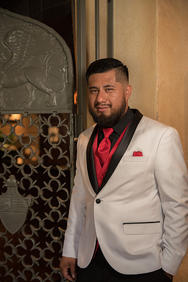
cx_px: 94
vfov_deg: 60.3
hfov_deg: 42.3
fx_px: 243
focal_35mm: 31
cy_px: 141
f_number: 2.8
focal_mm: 31
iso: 1250
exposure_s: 1/125
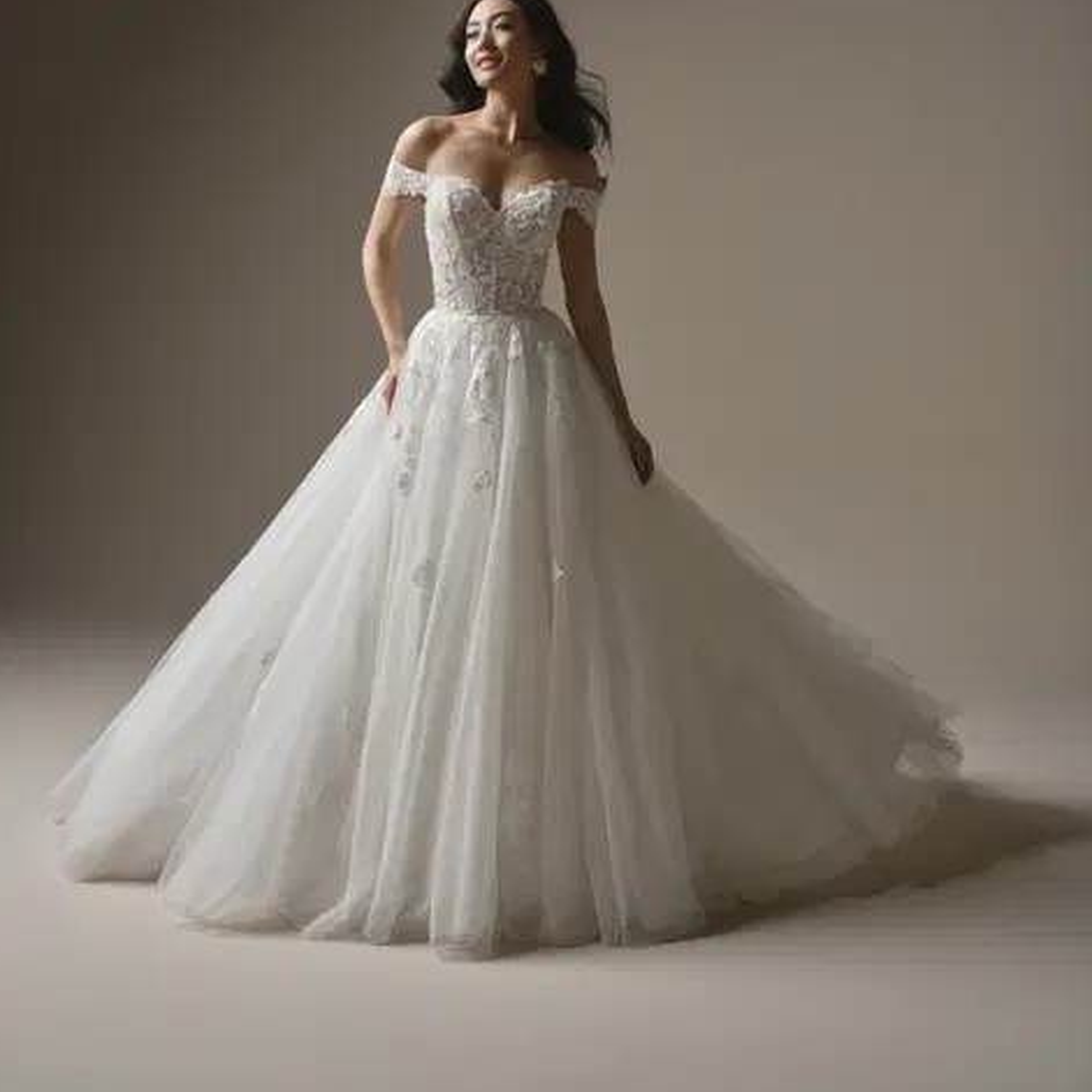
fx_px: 1927
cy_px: 396
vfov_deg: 31.5
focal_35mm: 54
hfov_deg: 31.6
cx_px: 538
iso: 500
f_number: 10
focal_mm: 56.3
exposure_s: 1/125
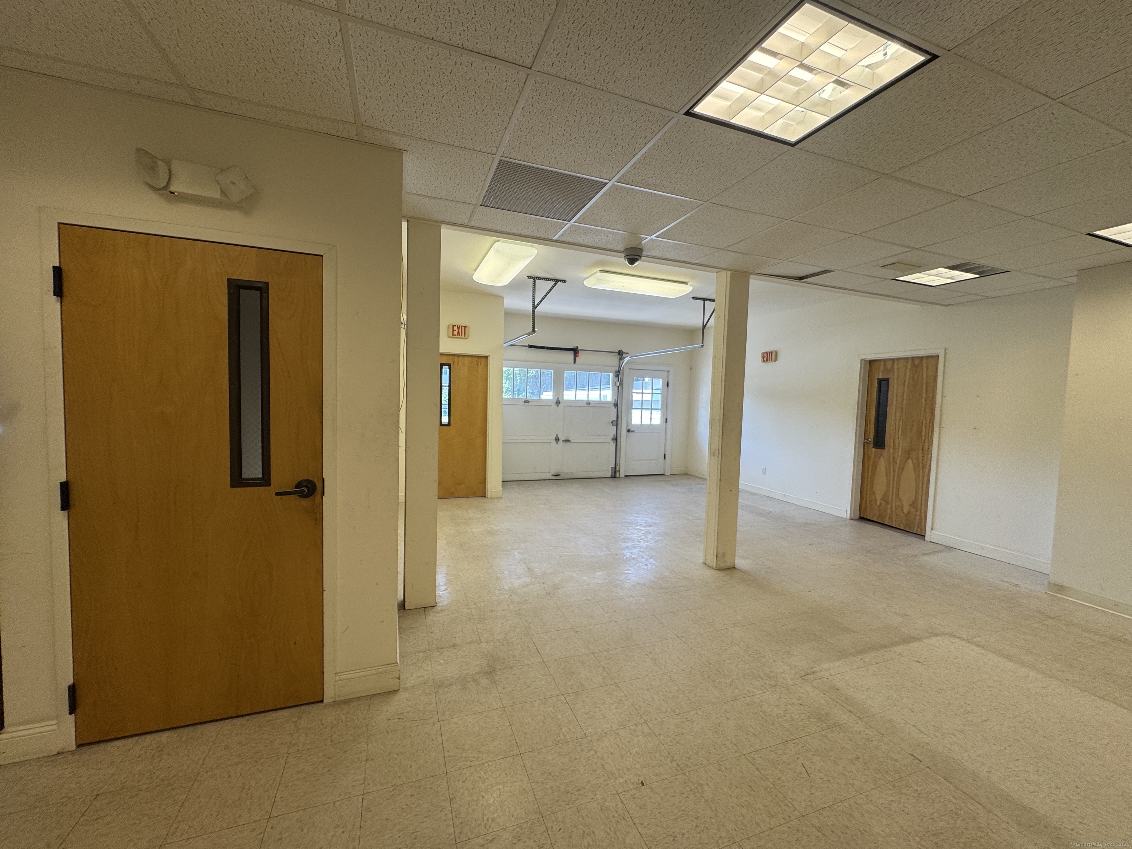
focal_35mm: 14
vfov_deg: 85.7
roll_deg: -2.0
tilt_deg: -4.6
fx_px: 458
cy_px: 424
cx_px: 566
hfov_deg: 102.1
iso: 80
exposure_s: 1/120
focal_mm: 2.22
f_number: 2.2
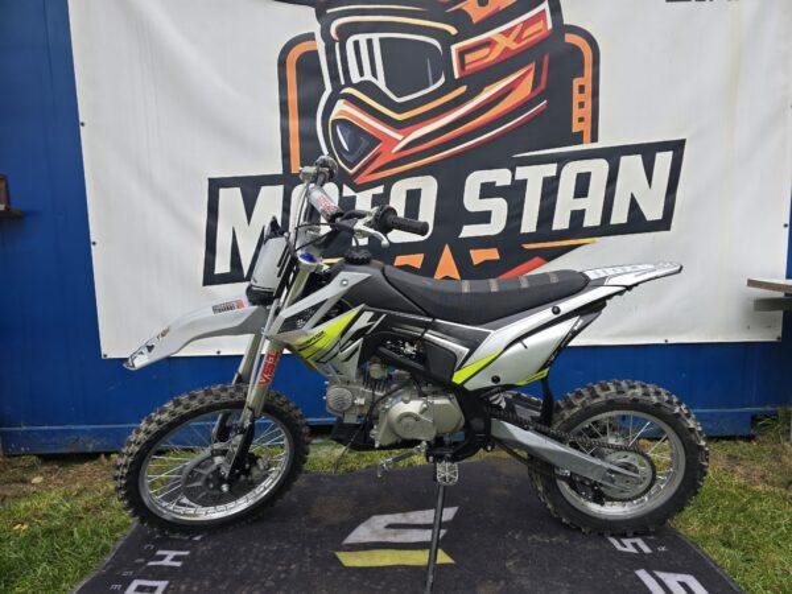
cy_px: 297
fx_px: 526
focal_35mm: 23
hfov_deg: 73.9
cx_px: 396
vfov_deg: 58.9
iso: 32
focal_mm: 6.3
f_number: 1.7
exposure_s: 1/180
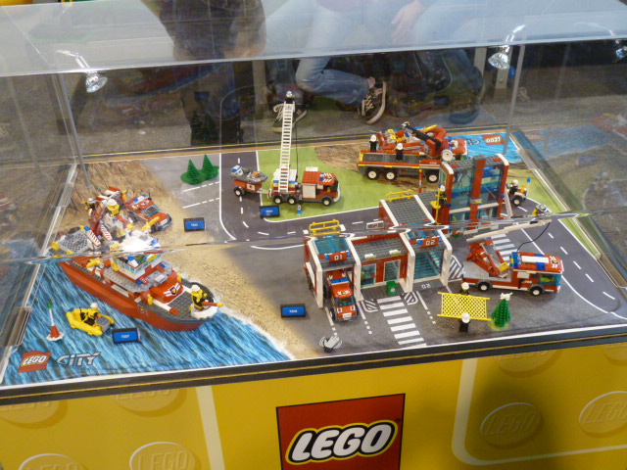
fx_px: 634
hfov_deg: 52.6
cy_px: 235
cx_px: 314
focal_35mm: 35
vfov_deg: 40.7
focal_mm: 5.7
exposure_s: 1/25
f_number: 3.5
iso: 400
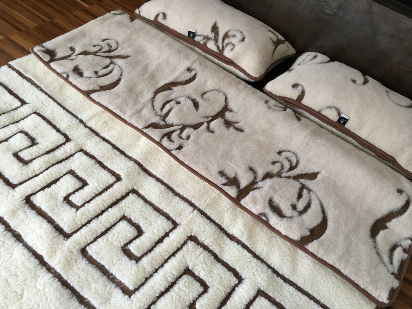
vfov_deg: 48.2
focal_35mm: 29
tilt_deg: -49.5
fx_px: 345
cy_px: 154
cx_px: 206
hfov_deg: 61.7
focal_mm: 4.15
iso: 125
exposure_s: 1/33
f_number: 2.2
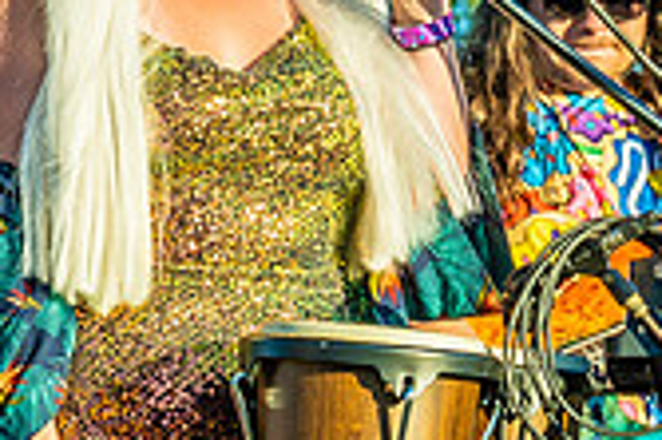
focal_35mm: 250
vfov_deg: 5.5
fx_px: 4593
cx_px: -258
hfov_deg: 8.1
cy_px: -101
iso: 100
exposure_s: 1/250
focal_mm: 48
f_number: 5.6
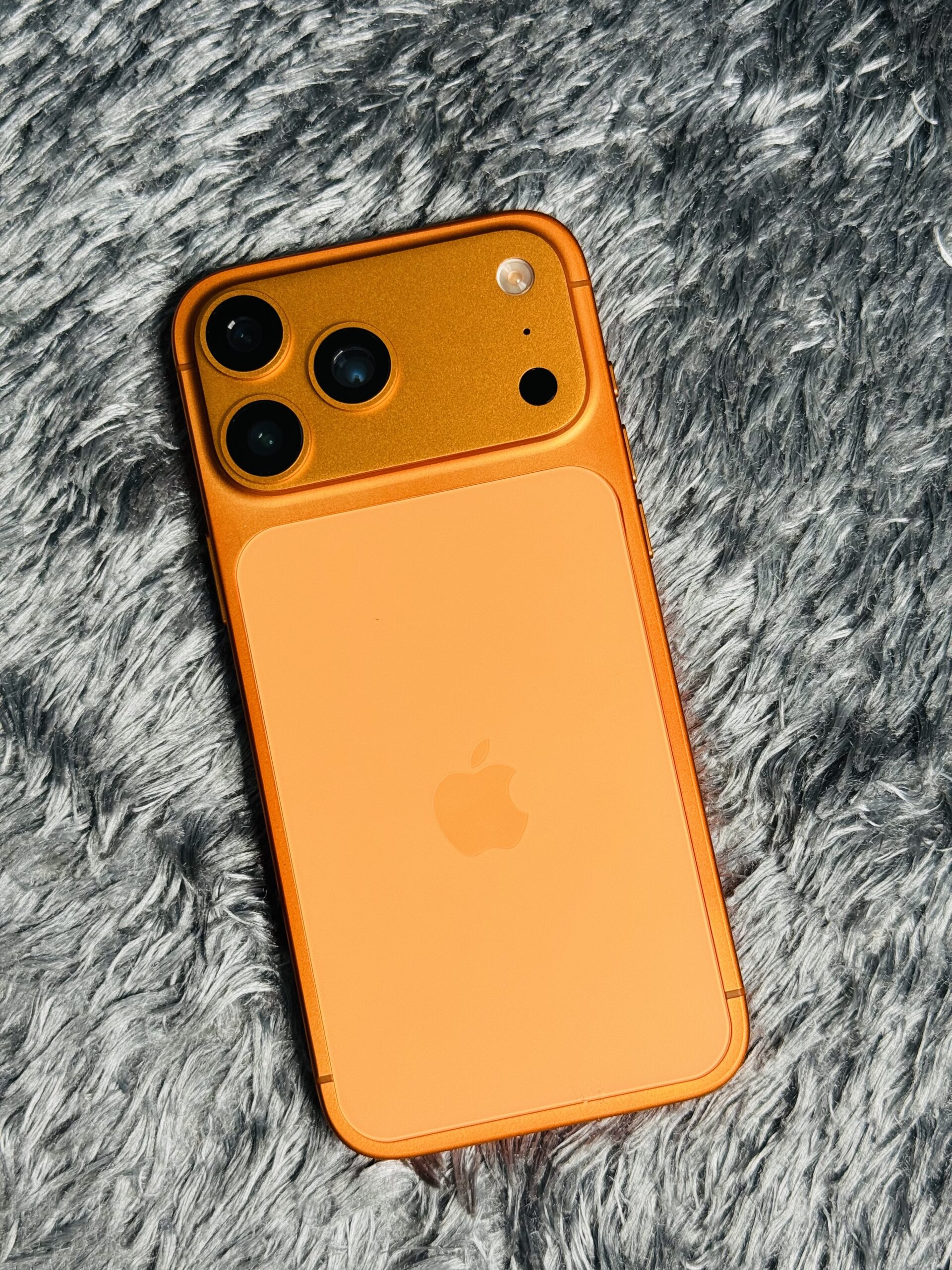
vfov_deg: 39.7
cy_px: 635
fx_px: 1760
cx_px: 476
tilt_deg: -84.6
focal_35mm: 48
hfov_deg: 30.3
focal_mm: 6.76
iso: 64
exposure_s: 1/100
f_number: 1.78
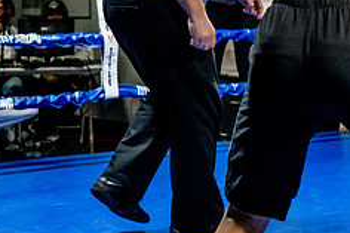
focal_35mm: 128
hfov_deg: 15.5
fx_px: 1244
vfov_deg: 10.6
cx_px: 397
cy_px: -13
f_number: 2.8
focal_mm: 35
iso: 5000
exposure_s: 1/800
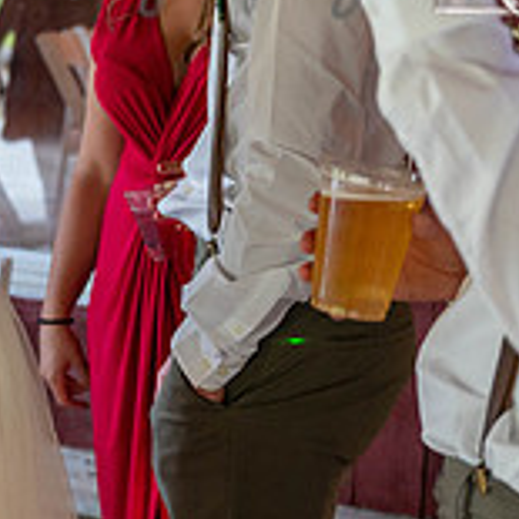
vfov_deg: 14.3
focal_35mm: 122
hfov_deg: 14.1
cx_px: 41
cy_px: 209
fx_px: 2069
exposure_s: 1/125
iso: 1800
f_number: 2.8
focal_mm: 34.5
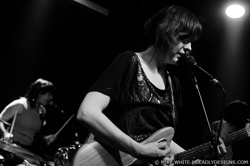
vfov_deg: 25.6
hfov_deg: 37.9
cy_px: 83
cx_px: 125
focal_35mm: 52
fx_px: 364
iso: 2000
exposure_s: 1/80
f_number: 2.8
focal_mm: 35
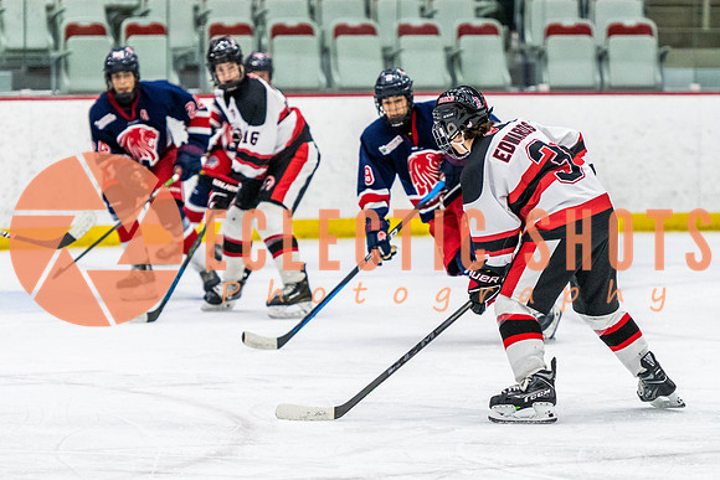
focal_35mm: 242
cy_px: 255
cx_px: 519
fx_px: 4843
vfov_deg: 5.7
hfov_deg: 8.5
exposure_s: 1/640
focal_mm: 150
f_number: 2.8
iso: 2800
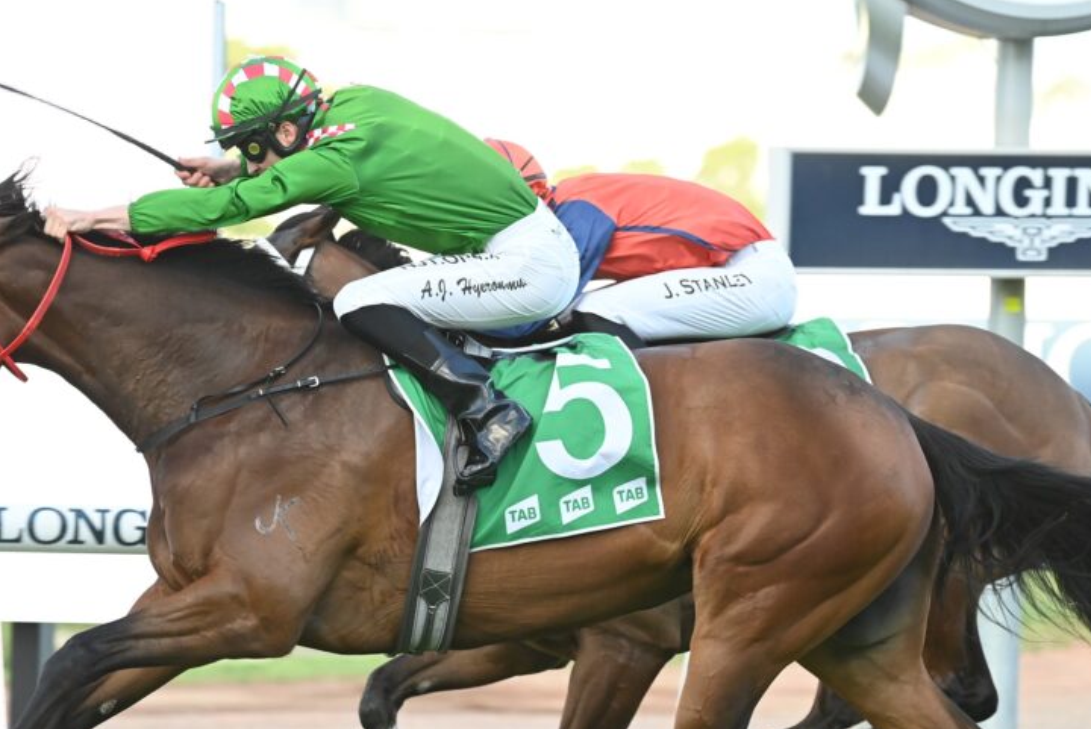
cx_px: 483
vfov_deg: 3.5
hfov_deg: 5.2
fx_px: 12068
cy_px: 513
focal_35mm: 398
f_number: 5.6
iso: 3200
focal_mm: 280
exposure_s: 1/1250
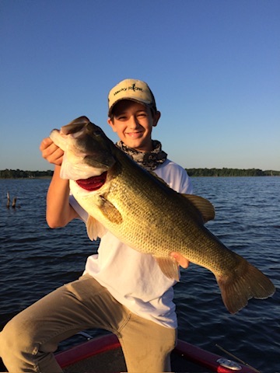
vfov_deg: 61.7
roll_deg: +0.6
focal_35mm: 29
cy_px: 186
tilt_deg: -4.5
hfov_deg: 48.2
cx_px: 140
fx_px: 313
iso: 32
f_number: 2.2
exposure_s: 1/1414
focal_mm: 4.15
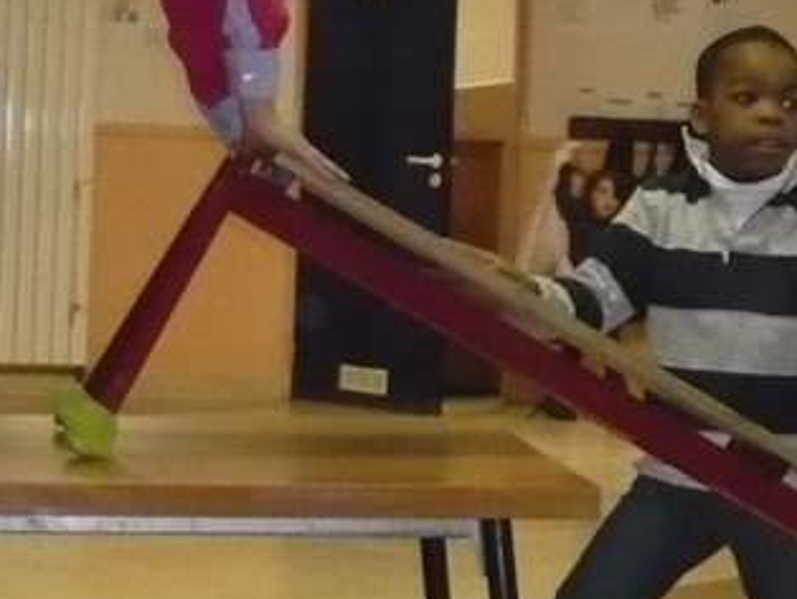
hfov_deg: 12.5
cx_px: 830
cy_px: 61
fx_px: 3594
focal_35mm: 156
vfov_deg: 9.5
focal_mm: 5.8
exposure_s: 1/30
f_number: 2.8
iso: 500
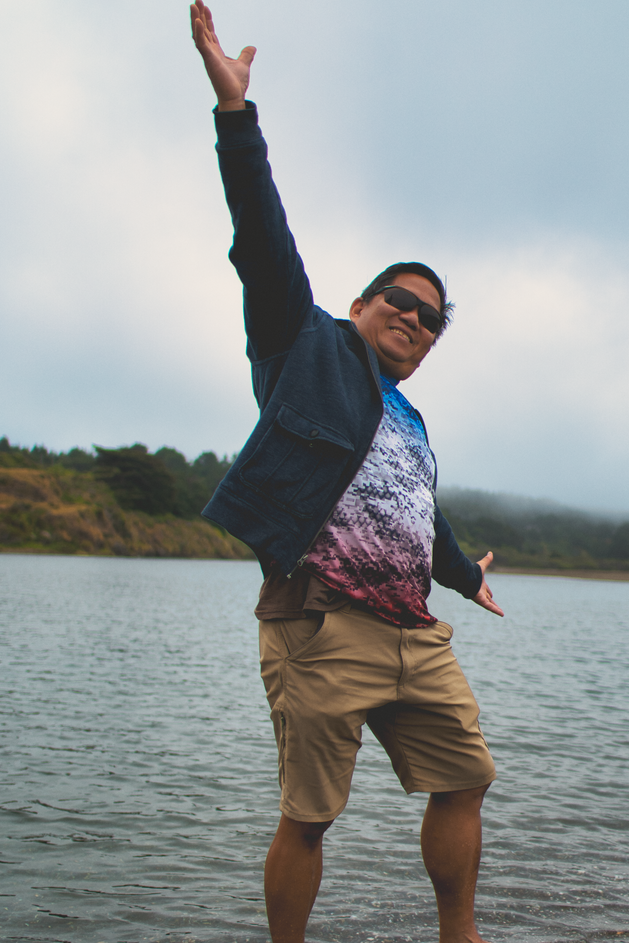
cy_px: 539
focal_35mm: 45
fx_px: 1179
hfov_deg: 29.8
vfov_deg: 43.5
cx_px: 390
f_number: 1.8
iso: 100
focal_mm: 24
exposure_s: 1/4000
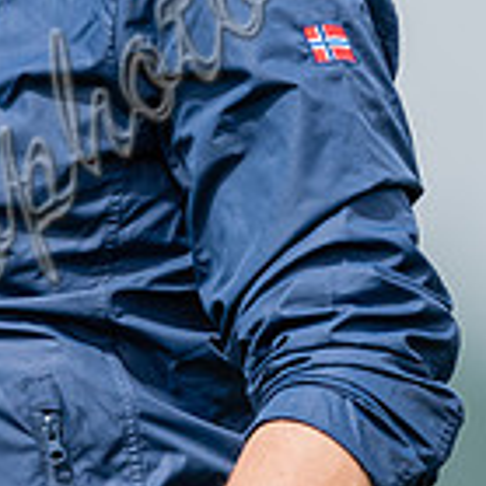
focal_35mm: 2158
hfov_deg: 0.8
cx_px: 260
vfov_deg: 0.8
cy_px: 74
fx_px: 34278
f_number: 4
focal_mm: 500
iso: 800
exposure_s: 1/4000
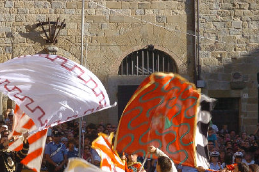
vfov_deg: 6.6
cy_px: 166
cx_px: 69
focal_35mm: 207
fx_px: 1489
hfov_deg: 9.9
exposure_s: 1/250
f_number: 13
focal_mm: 70
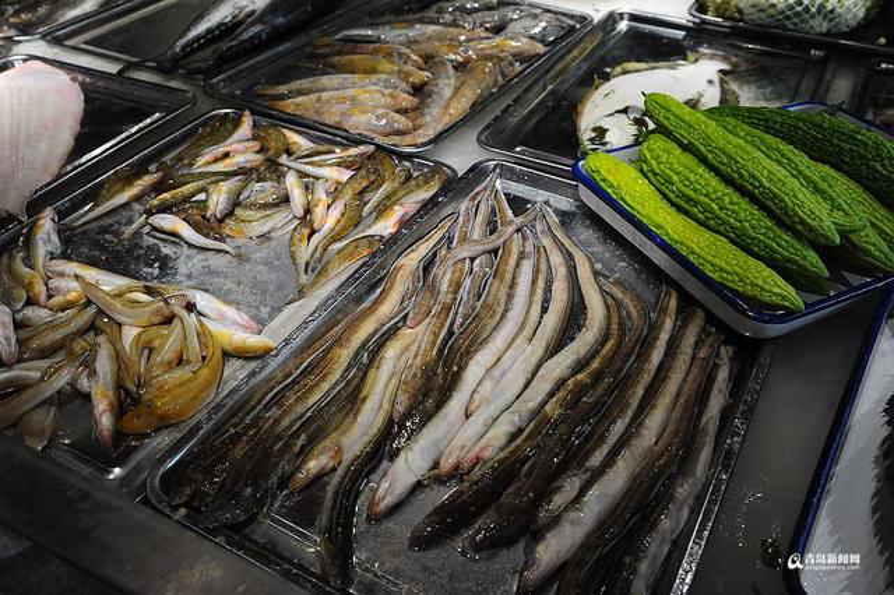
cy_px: 298
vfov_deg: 38.8
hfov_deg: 55.8
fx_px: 844
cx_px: 447
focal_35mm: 34
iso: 3200
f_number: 5.6
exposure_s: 1/500
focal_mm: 34
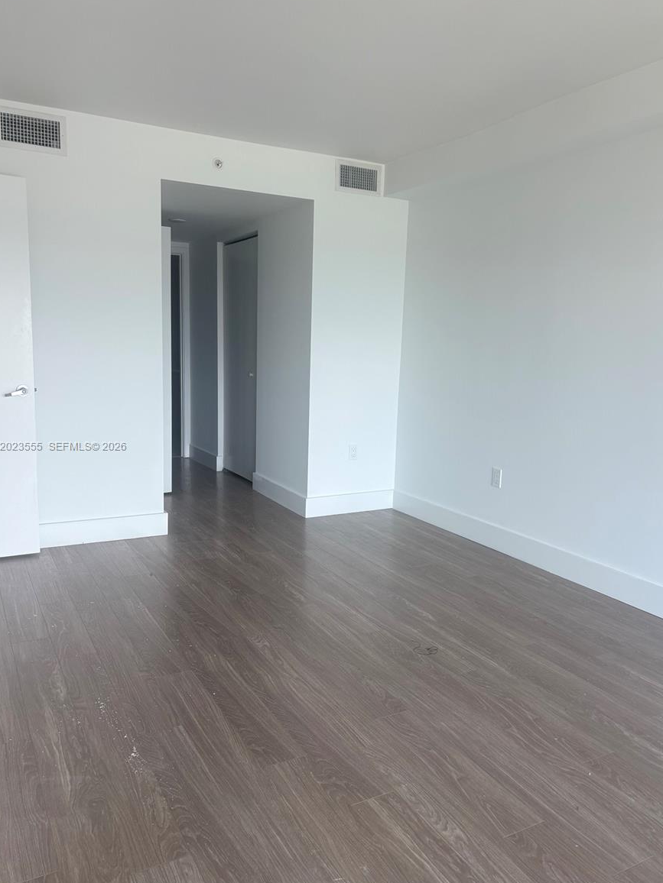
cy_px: 447
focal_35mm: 27
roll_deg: -1.5
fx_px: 690
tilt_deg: -8.4
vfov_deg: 65.3
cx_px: 328
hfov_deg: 51.4
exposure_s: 1/136
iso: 32
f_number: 1.6
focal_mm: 5.96
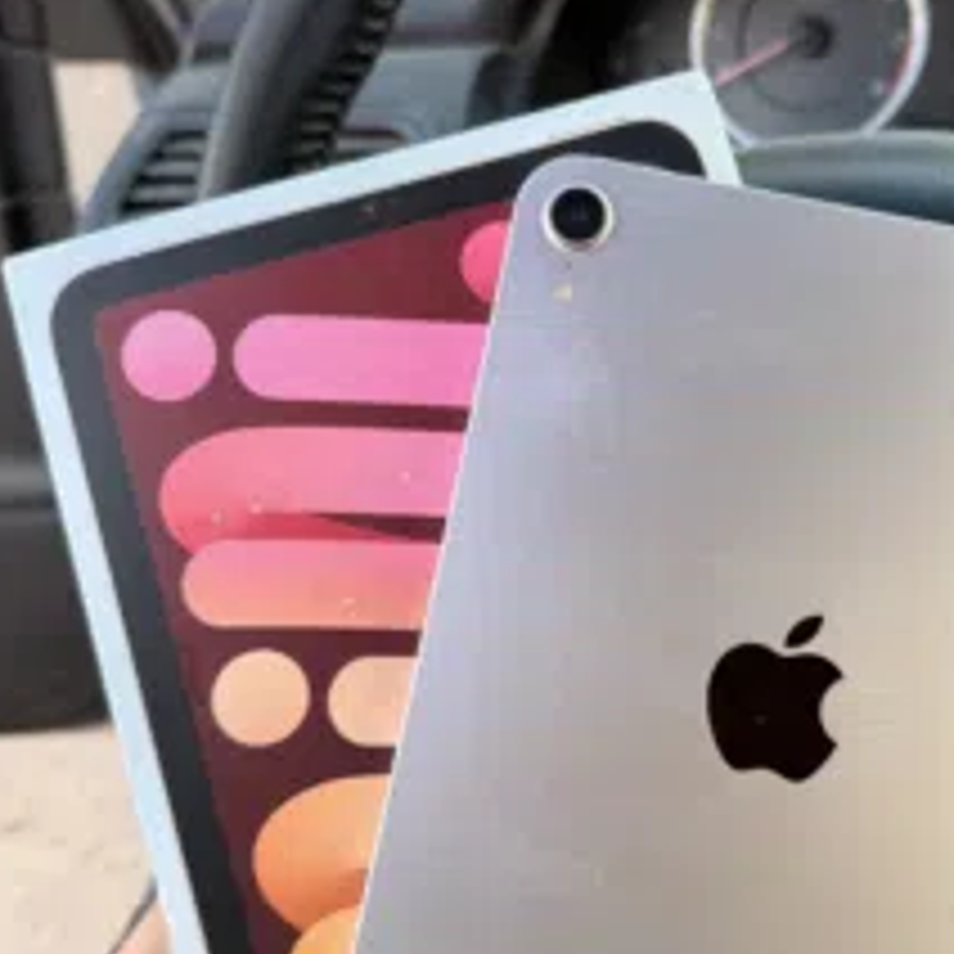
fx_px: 1247
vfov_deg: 41.9
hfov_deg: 41.3
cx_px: 634
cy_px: 490
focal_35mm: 40
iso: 64
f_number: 1.78
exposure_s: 1/180
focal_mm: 6.76
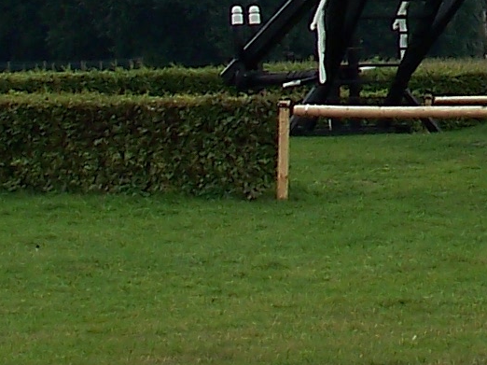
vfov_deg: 5.2
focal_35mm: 276
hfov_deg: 7.0
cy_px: -532
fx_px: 3881
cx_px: 909
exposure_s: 1/640
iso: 64
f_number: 2.8
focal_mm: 7.54
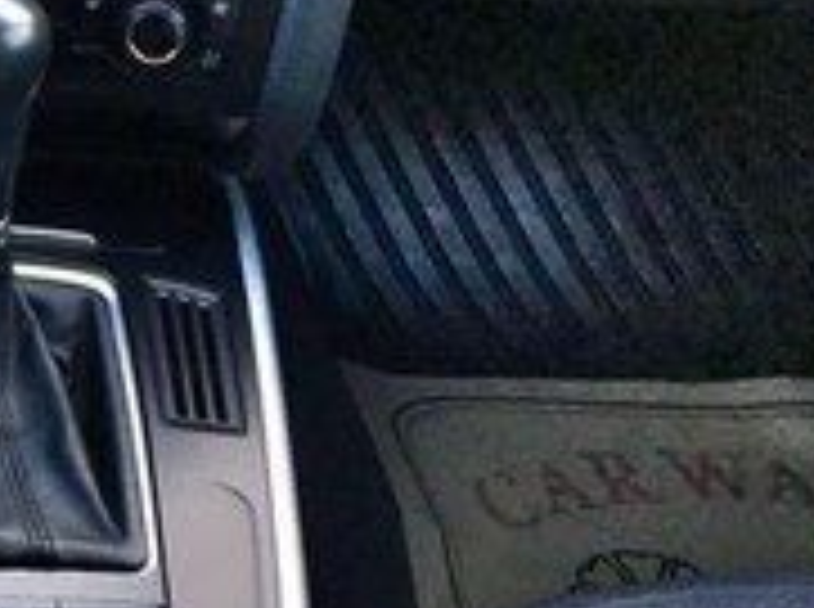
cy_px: -381
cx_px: -301
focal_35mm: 106
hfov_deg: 17.2
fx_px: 2488
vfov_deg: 13.0
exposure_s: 1/100
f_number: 2.2
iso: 25
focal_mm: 4.15
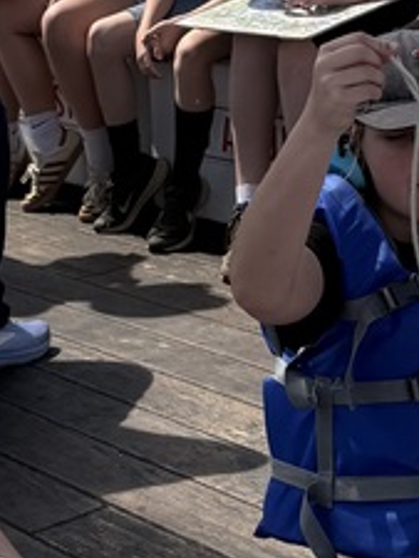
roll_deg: +6.8
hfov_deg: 13.6
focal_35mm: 109
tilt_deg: -14.3
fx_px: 1757
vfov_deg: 18.0
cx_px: 245
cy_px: 179
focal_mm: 6.76
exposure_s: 1/4975
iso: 80
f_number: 1.78
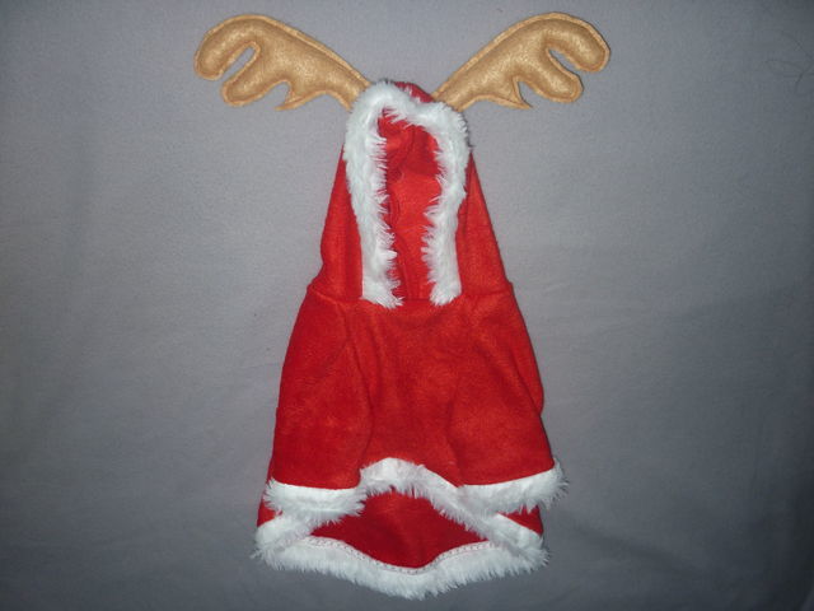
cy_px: 306
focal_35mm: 33
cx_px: 407
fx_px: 776
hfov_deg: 55.4
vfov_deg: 42.9
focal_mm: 5.5
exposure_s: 1/30
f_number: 2.8
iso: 100
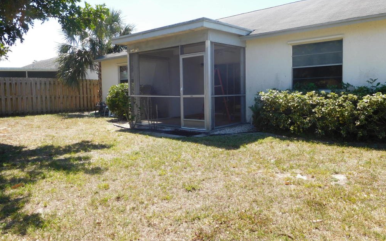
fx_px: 284
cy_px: 109
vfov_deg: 46.0
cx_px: 194
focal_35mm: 27
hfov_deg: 68.4
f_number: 3.4
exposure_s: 1/500
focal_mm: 4.5
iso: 125
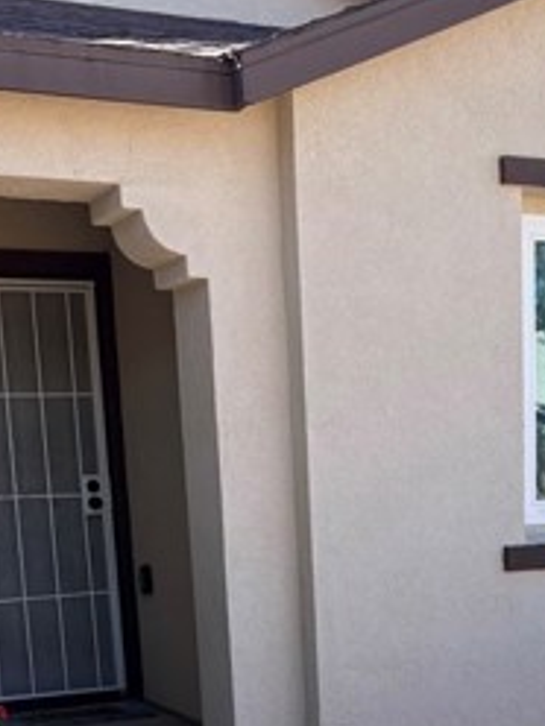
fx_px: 1406
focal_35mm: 67
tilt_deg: -9.8
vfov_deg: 27.0
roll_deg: +2.2
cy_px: 761
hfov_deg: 21.8
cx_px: 401
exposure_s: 1/1848
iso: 50
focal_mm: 5.96
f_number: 1.6
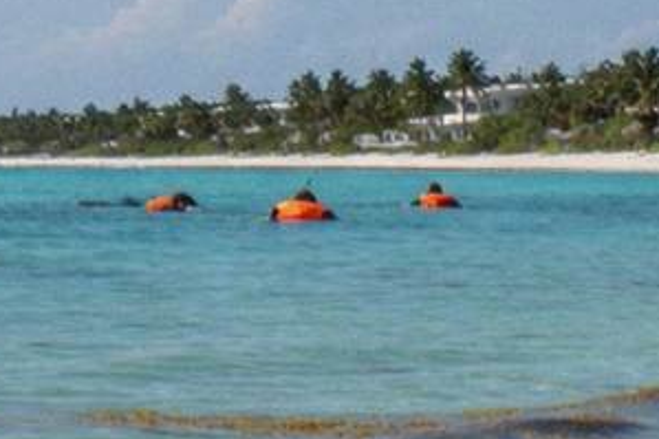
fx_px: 2744
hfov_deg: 13.2
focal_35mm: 150
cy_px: 643
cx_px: 851
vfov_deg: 8.9
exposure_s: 1/3200
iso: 320
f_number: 4
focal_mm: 35
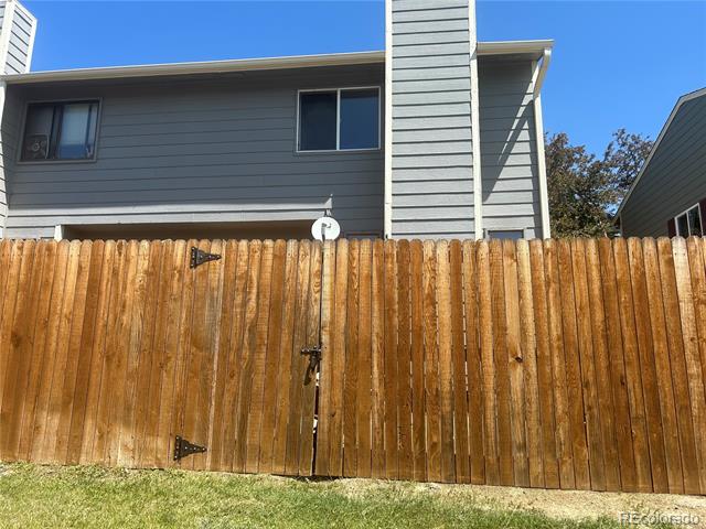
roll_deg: +0.0
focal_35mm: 26
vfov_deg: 53.1
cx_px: 353
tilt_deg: +11.9
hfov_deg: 67.3
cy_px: 264
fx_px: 530
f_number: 1.5
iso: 50
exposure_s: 1/2513
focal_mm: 5.7
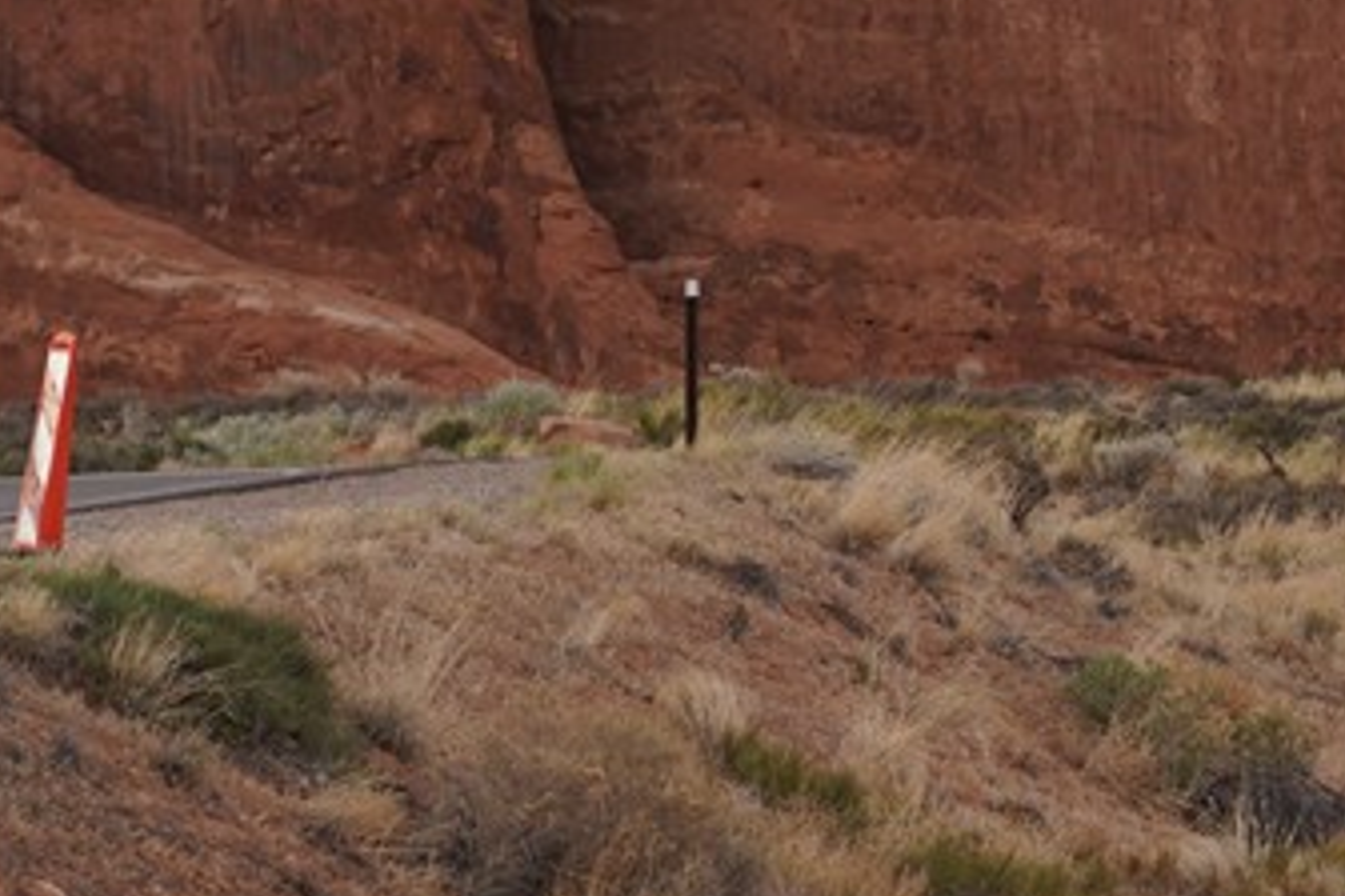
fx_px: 13337
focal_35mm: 357
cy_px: -152
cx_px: 2158
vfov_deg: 3.8
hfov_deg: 5.7
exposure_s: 1/100
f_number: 6.3
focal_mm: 60
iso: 100
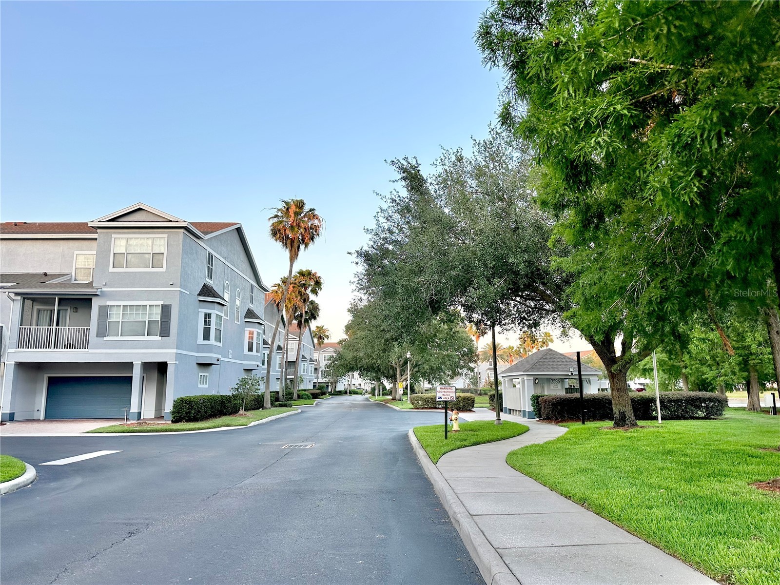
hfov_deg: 71.6
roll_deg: +0.6
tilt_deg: +9.9
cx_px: 390
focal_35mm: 24
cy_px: 292
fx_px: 541
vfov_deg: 56.8
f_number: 1.78
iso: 80
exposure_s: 1/370
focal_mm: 6.86
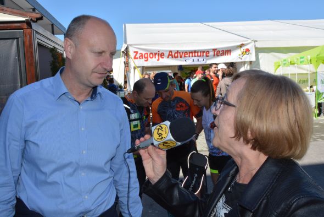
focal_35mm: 32
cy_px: 108
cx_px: 162
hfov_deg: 59.5
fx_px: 284
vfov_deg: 41.8
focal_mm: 21
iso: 400
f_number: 18
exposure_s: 1/200
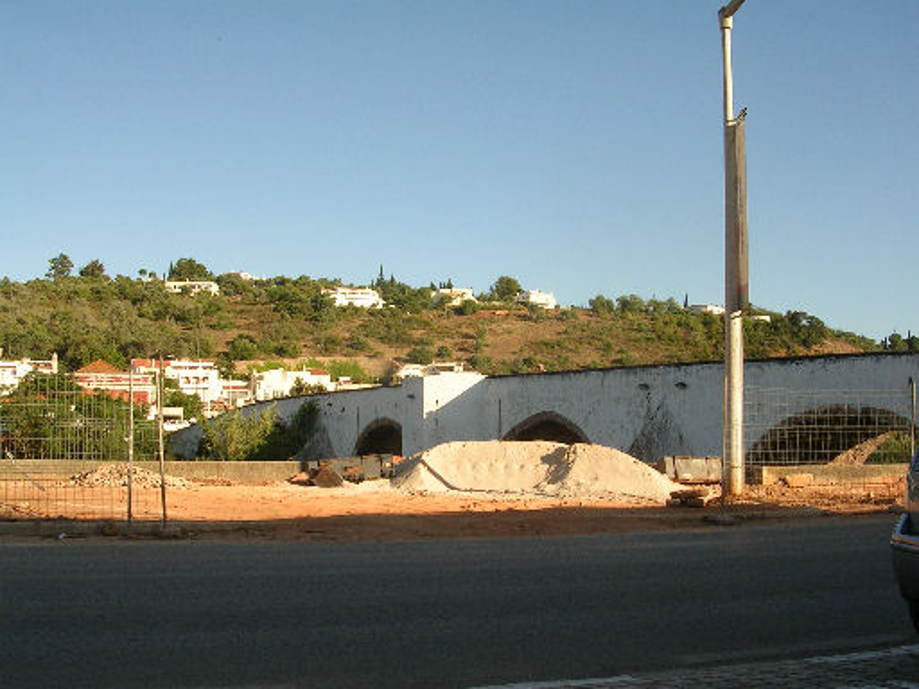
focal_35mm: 38
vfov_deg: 37.7
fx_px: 1009
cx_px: 460
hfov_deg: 49.0
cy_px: 344
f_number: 5.6
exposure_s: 1/197
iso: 50
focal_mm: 5.8
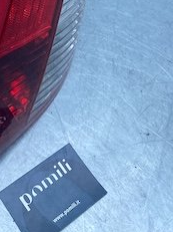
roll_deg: -8.3
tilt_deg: -41.2
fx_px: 480
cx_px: -2
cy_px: -70
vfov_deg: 23.8
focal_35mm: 72
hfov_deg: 19.8
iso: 32
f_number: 1.8
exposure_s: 1/742
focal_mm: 4.25
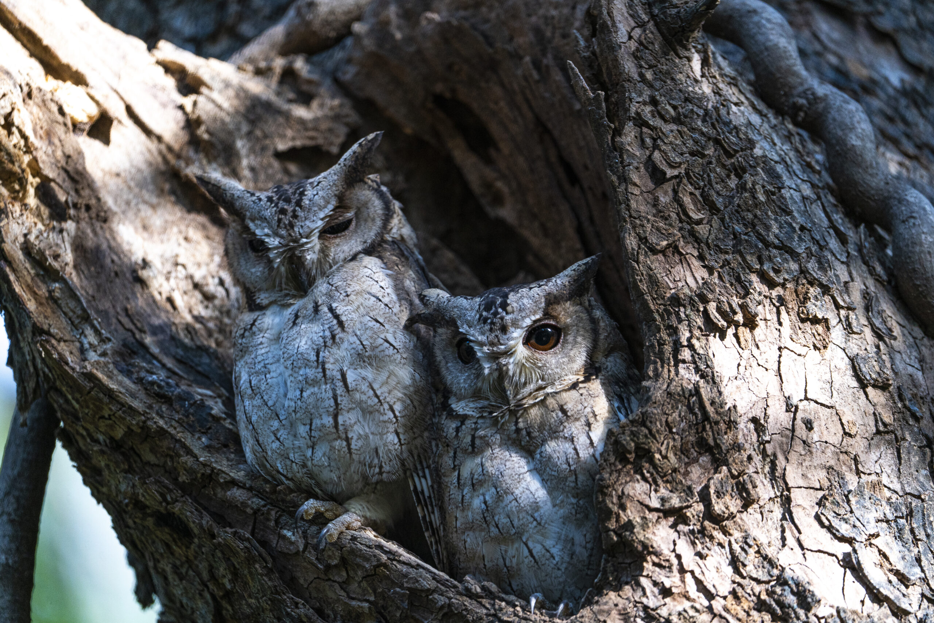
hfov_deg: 3.4
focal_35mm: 600
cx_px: 467
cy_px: 312
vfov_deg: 2.3
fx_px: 15566
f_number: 6.3
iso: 800
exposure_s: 1/200
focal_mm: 600
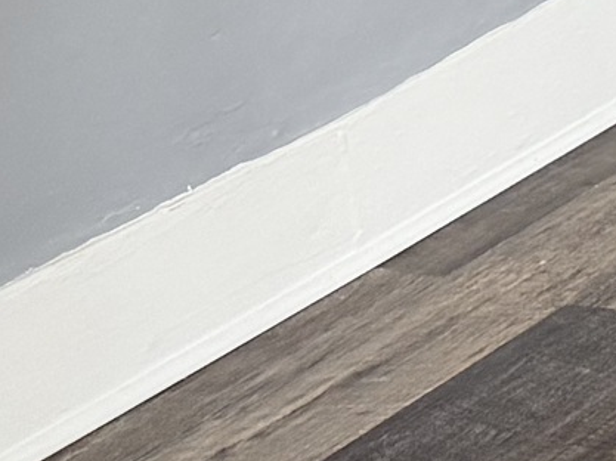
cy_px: -185
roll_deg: +2.4
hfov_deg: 9.3
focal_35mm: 177
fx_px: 3147
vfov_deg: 8.2
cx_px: 1748
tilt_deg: -14.6
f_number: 1.78
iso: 320
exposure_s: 1/60
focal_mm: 6.76
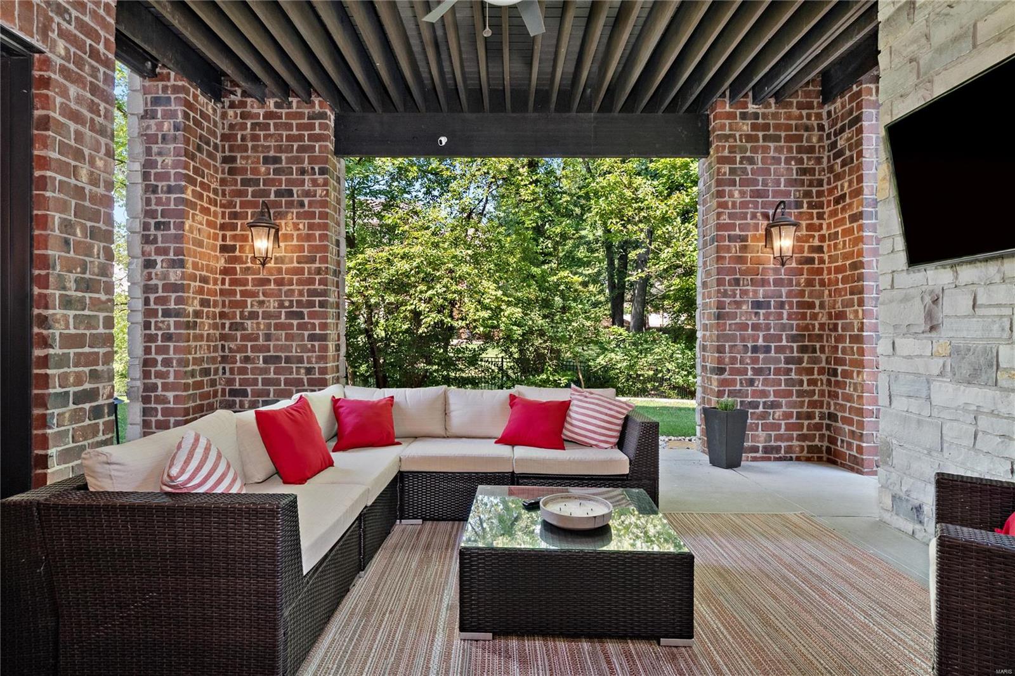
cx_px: 508
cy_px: 338
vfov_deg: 67.4
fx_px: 507
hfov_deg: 90.0
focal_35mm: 18
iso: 400
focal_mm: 9
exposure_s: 1/6
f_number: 8
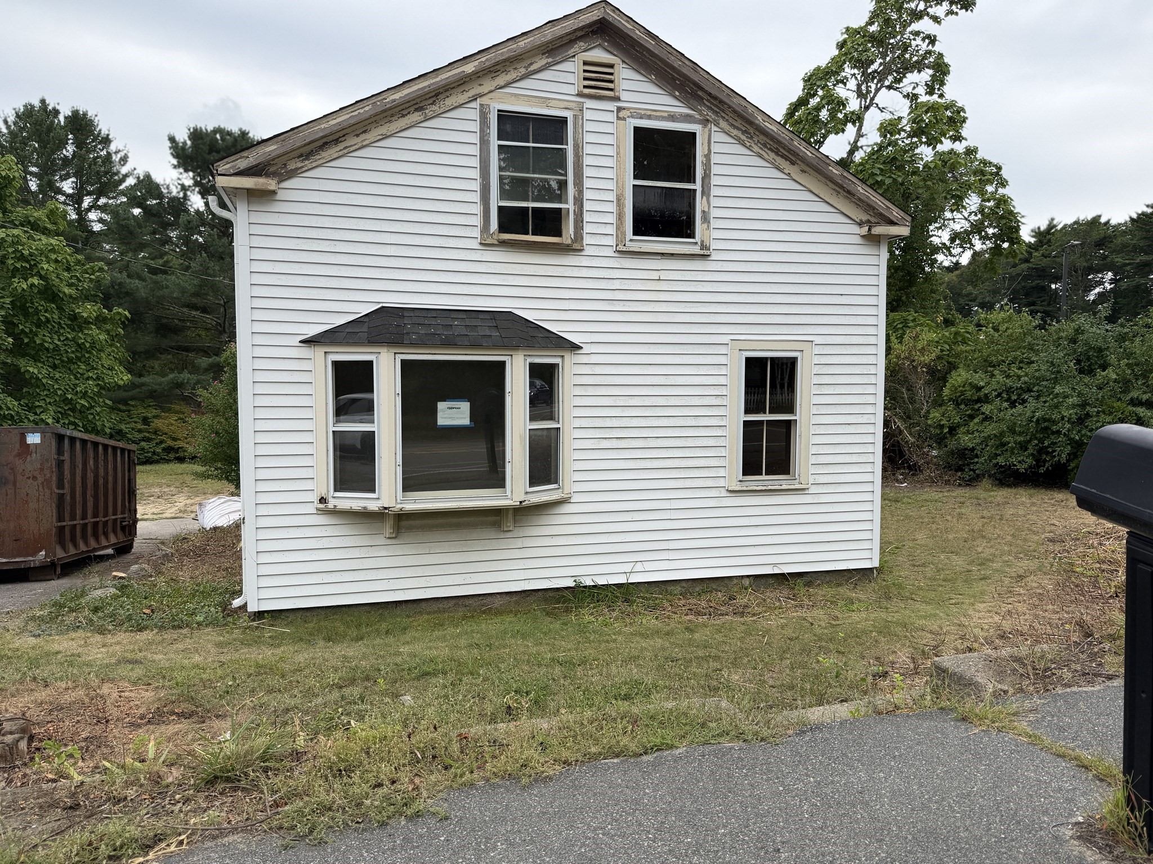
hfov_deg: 71.6
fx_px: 799
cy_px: 432
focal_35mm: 24
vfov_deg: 56.8
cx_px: 576
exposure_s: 1/1727
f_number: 1.78
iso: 80
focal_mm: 6.76
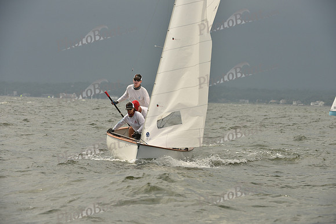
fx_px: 1960
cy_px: 112
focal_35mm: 210
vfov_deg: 6.5
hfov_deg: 9.8
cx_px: 168
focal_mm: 210
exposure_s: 1/1250
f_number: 9
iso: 320
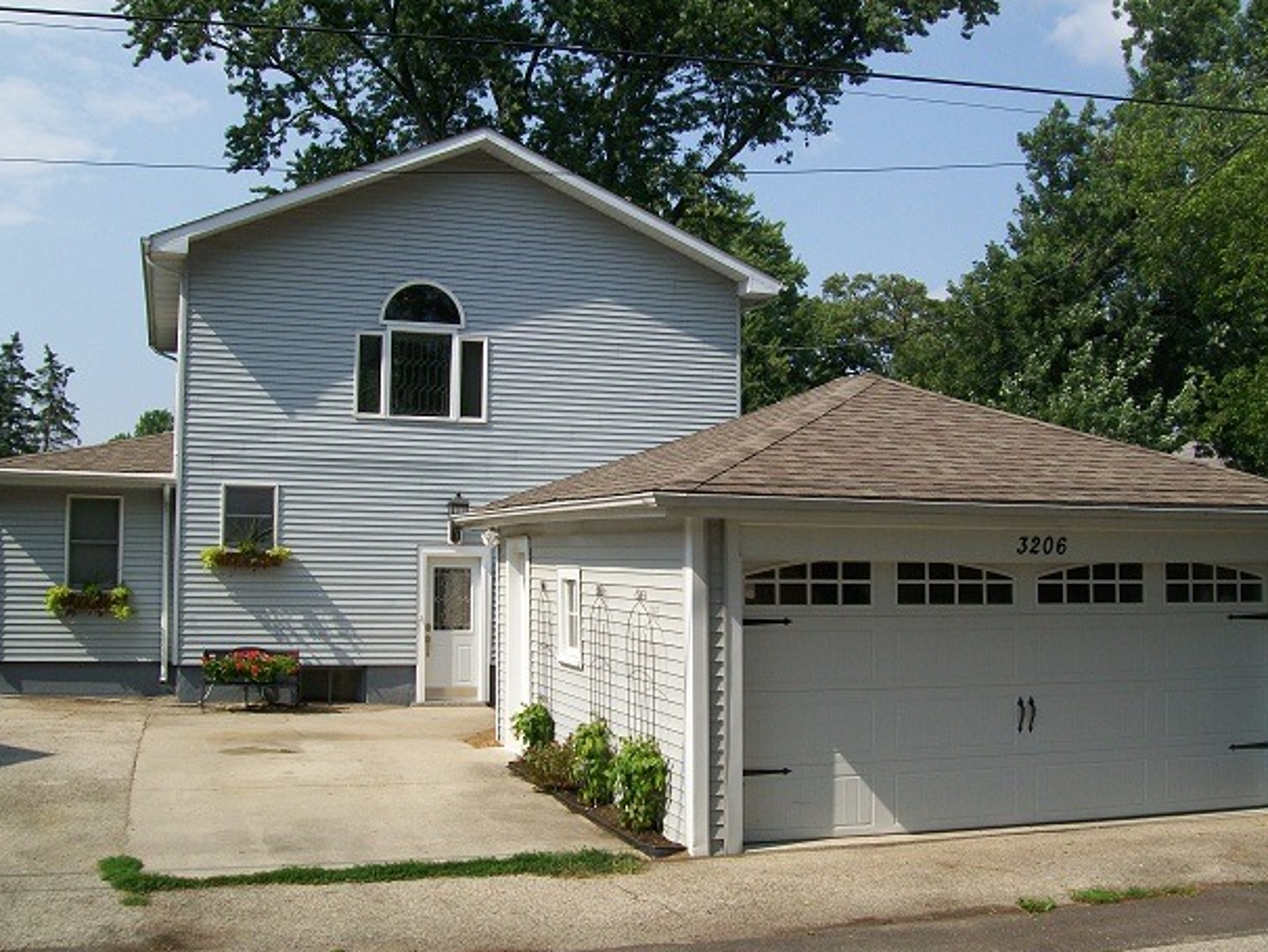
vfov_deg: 37.7
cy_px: 500
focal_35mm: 38
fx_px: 1393
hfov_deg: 49.0
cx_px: 626
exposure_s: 1/500
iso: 64
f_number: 4.8
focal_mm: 6
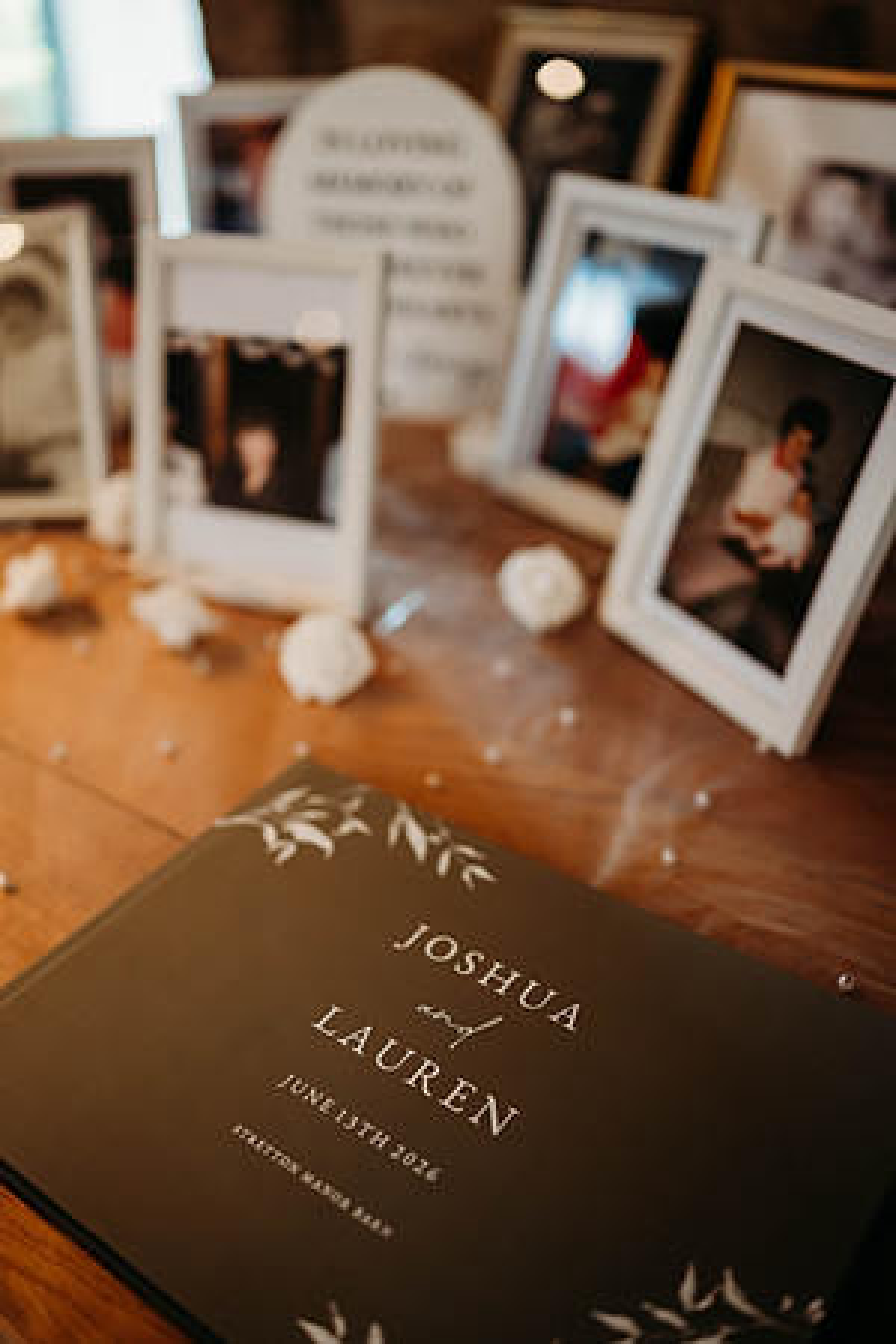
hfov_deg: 37.9
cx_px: 448
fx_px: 1307
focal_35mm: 35
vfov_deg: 54.4
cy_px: 672
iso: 1000
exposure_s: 1/250
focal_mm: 35
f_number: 1.8
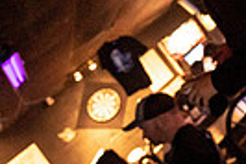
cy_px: -124
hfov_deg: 27.1
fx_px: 417
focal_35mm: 61
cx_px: 327
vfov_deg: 18.1
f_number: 2.8
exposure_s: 1/200
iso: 3200
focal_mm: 14
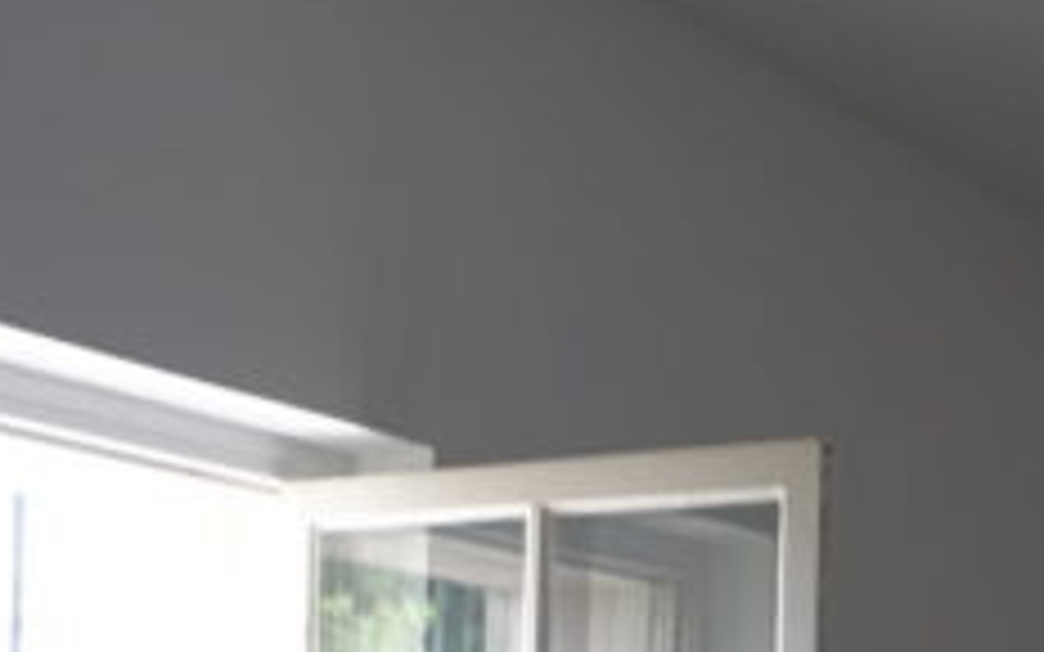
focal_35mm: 81
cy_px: 868
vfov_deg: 15.3
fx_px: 2305
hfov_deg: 23.1
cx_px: 1305
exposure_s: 1/40
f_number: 2.8
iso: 125
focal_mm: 8.8
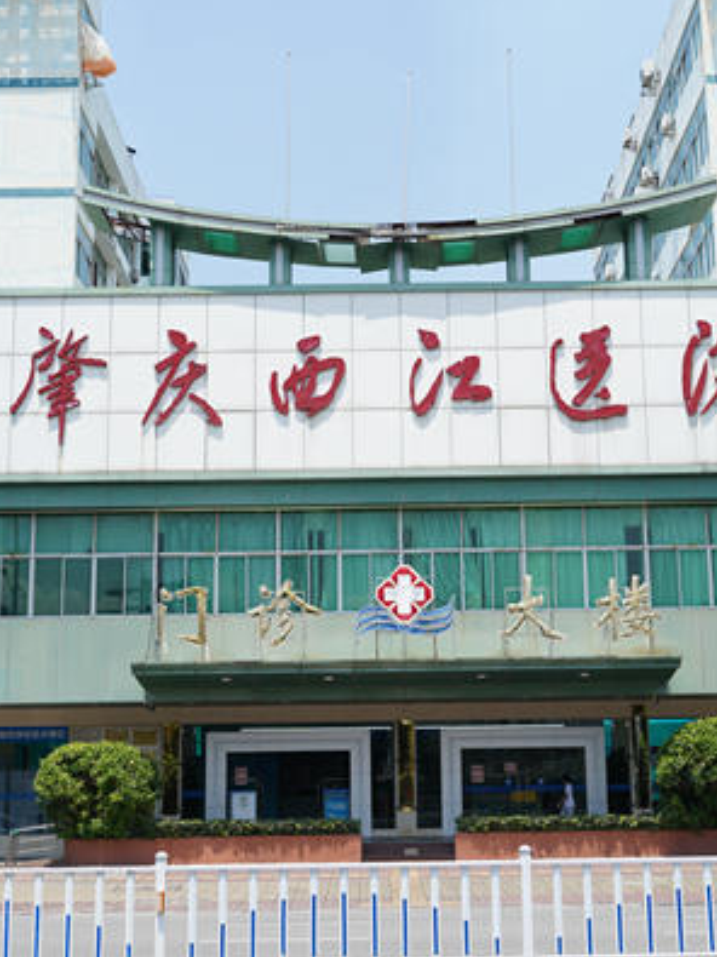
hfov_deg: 25.6
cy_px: 475
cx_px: 397
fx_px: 1575
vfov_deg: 33.8
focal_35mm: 57
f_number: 5.6
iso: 100
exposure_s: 1/400
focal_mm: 39
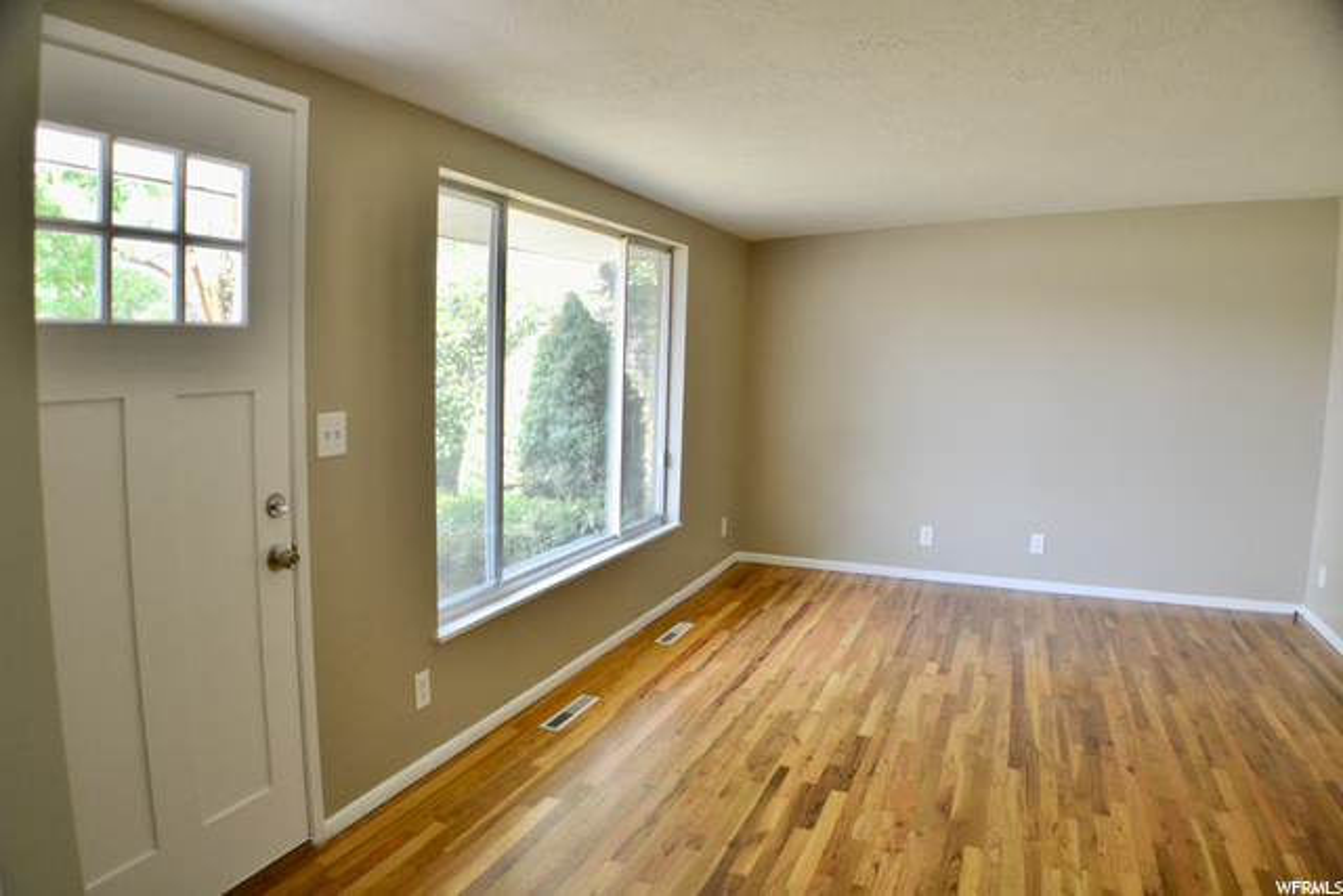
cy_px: 448
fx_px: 1119
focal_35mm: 30
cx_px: 672
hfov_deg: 61.9
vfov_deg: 43.6
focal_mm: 20
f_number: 5
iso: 400
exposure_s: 1/100
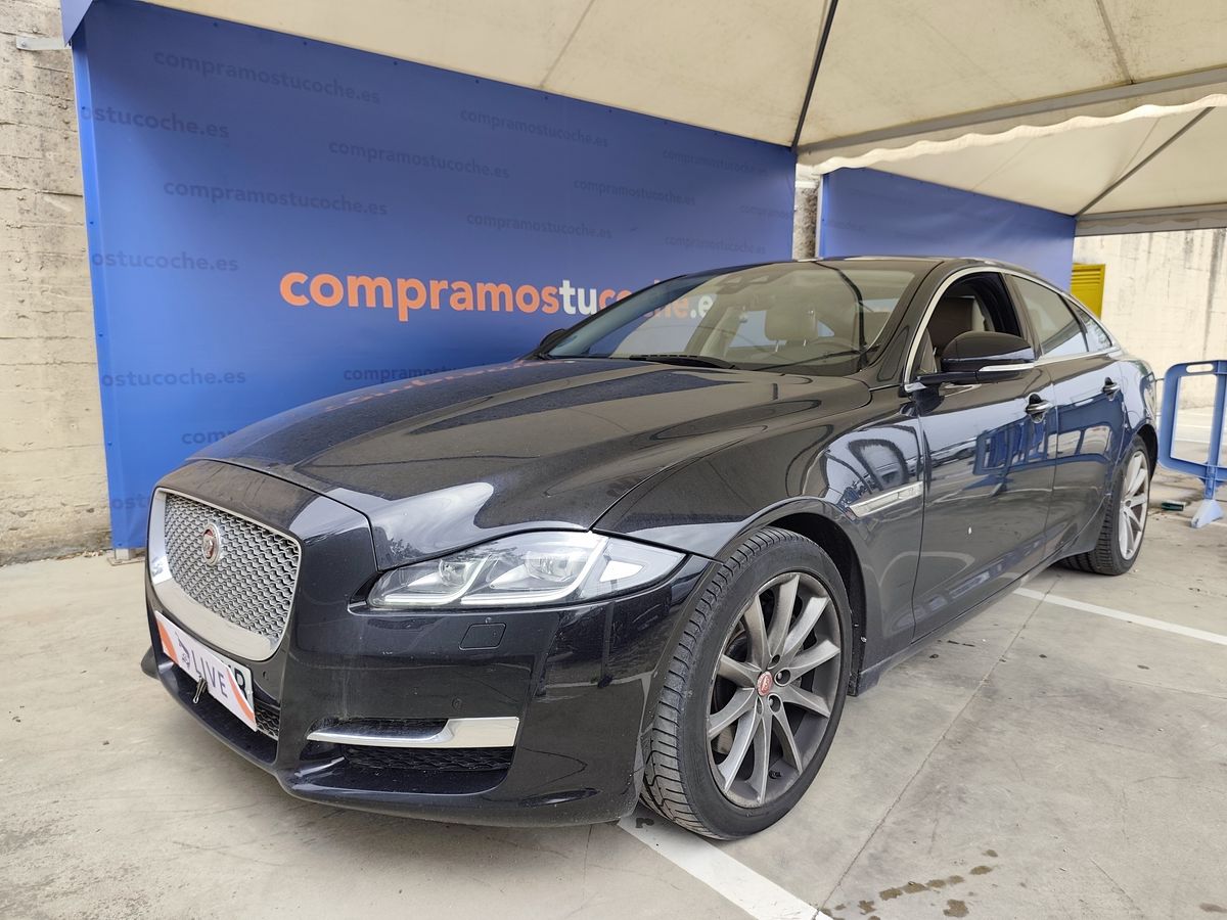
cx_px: 614
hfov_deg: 73.9
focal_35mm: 23
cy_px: 460
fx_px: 815
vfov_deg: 58.9
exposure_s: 1/329
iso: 50
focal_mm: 6.19
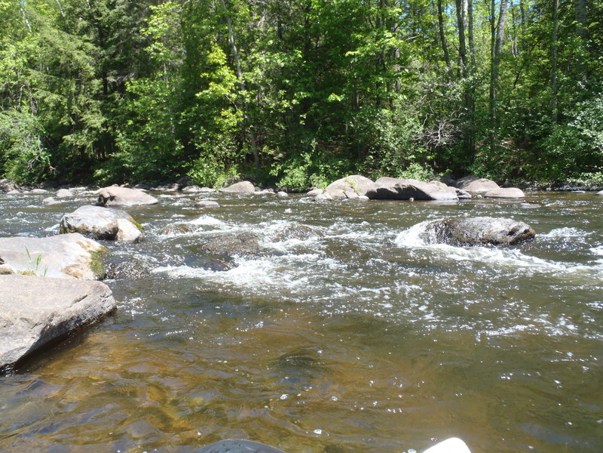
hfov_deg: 63.4
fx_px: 488
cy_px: 226
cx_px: 302
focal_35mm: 28
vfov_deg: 49.7
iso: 80
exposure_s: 1/125
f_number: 3.9
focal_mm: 5
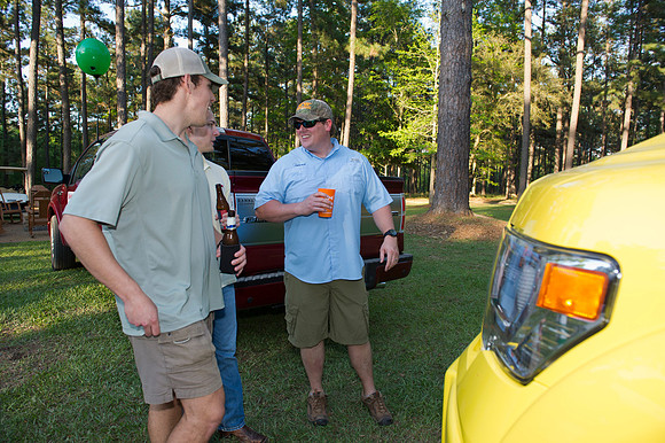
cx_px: 332
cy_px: 222
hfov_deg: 73.8
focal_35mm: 24
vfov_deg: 53.1
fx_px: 443
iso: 320
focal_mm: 24
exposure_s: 1/200
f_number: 5
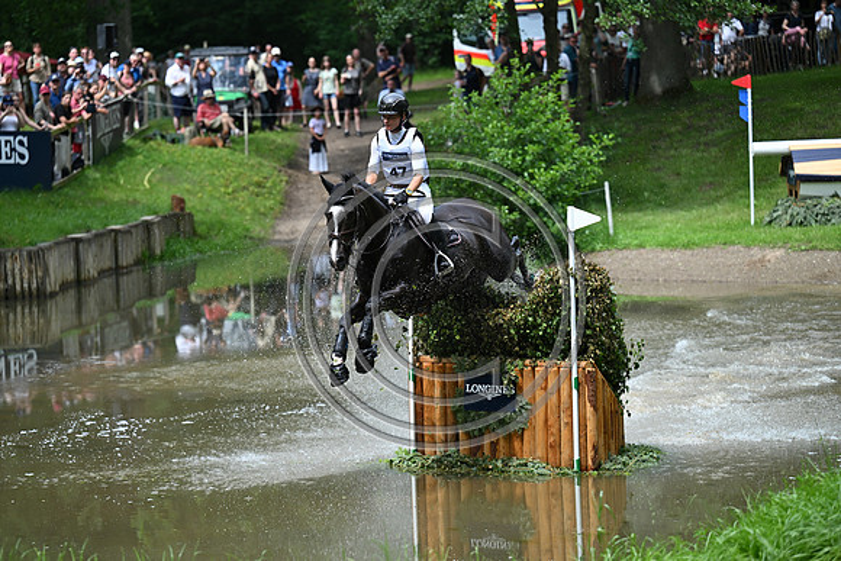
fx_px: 3388
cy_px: 280
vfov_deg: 9.5
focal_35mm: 145
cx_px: 420
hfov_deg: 14.2
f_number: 3.5
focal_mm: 145
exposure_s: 1/1250
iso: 280
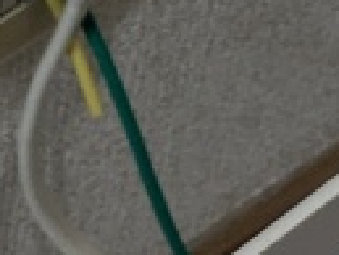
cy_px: 465
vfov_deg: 3.9
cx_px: 184
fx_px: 3715
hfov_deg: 5.2
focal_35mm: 379
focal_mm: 5.43
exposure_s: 1/60
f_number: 1.89
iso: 506
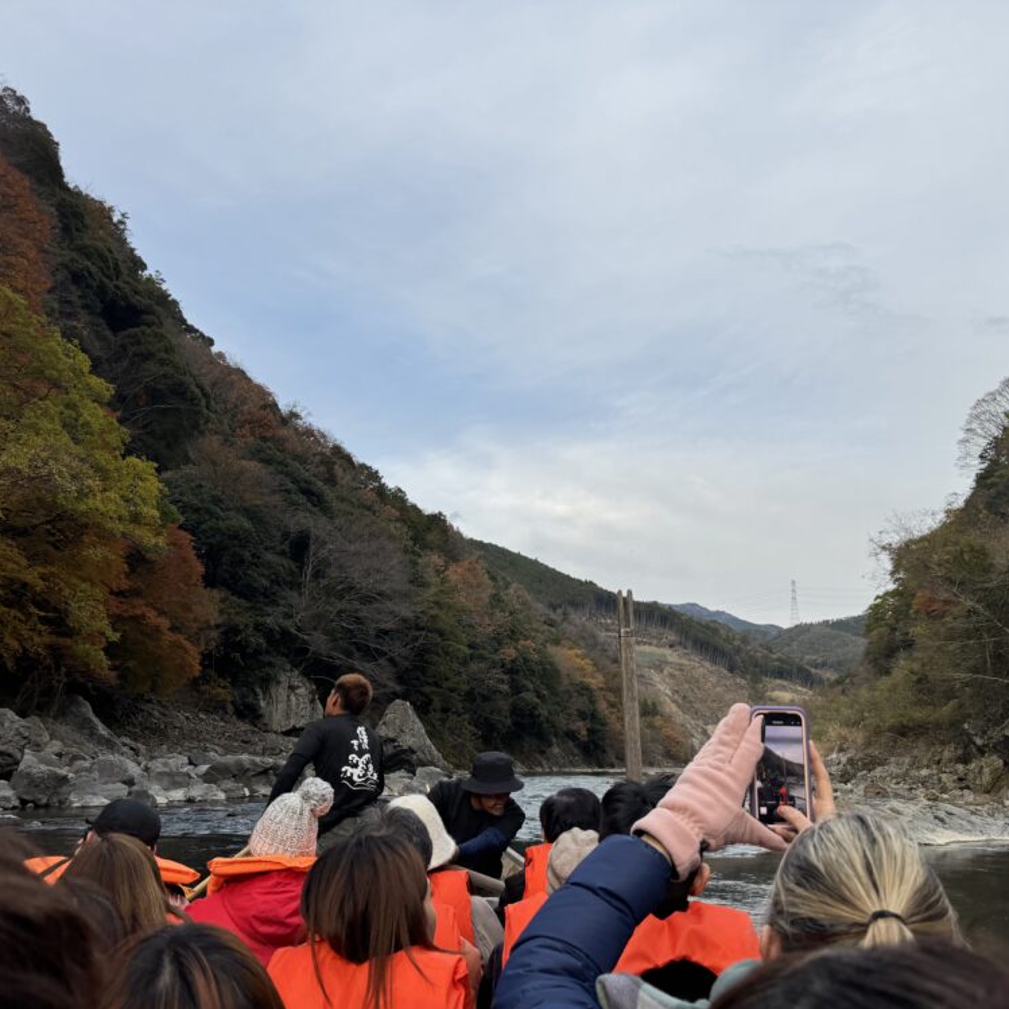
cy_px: 516
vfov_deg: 55.6
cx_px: 552
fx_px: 956
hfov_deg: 55.5
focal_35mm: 29
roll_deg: -1.6
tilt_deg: +12.6
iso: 80
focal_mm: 6.76
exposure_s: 1/2415
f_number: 1.78
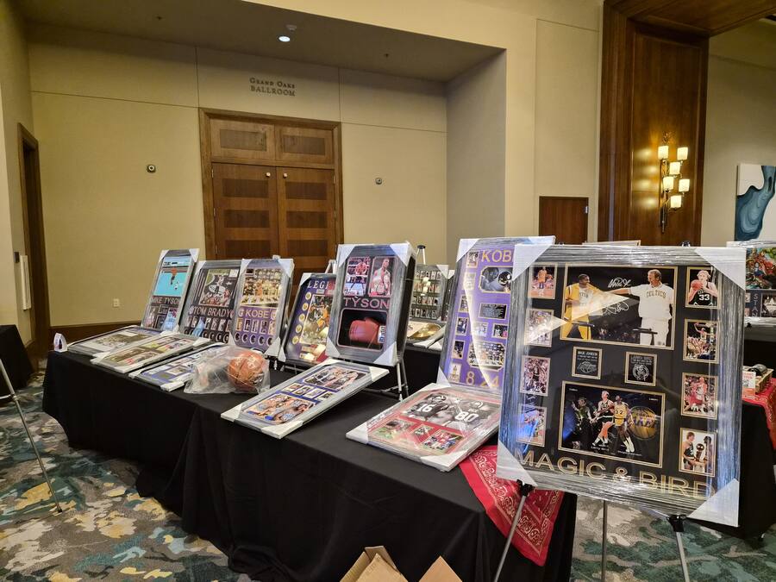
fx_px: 516
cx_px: 388
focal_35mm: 23
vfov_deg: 58.9
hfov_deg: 73.9
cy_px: 291
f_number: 1.8
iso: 1250
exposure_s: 1/120
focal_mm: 5.4
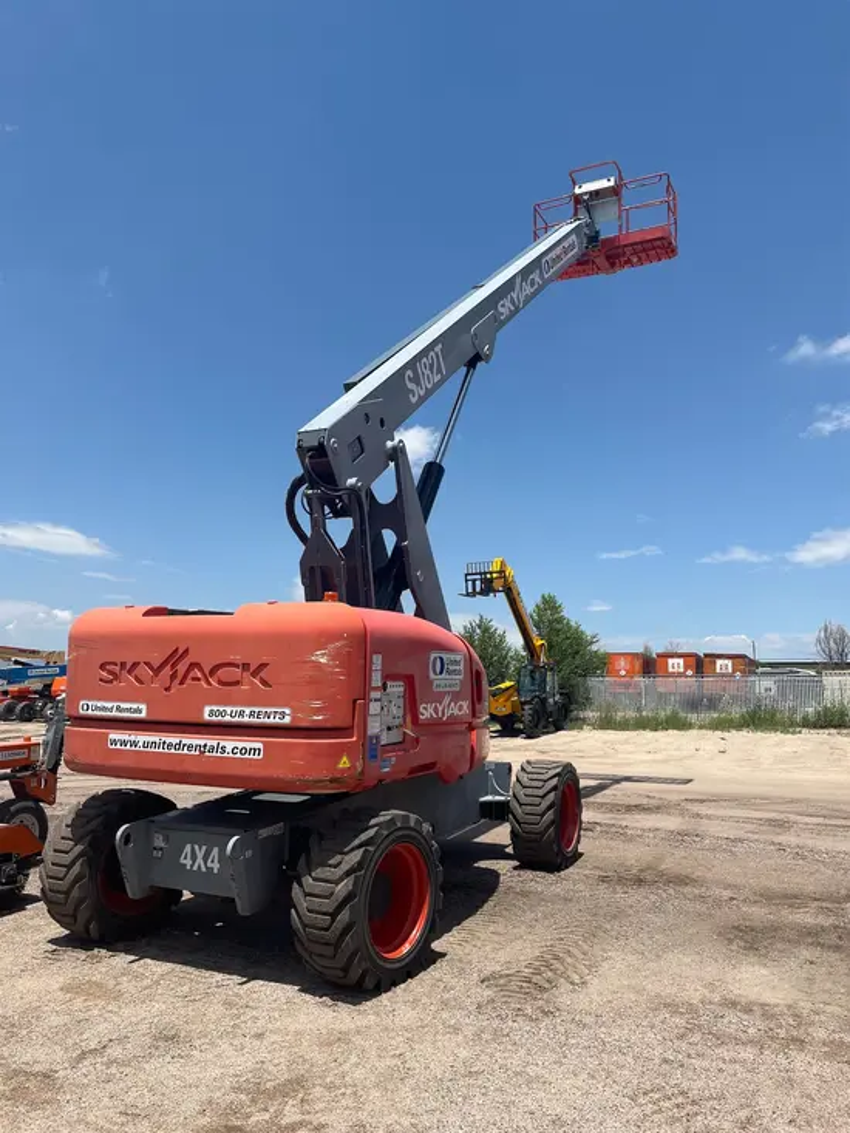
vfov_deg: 67.3
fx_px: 851
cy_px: 566
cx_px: 425
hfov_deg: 53.1
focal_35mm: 26
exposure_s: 1/4149
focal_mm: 5.1
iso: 50
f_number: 1.6
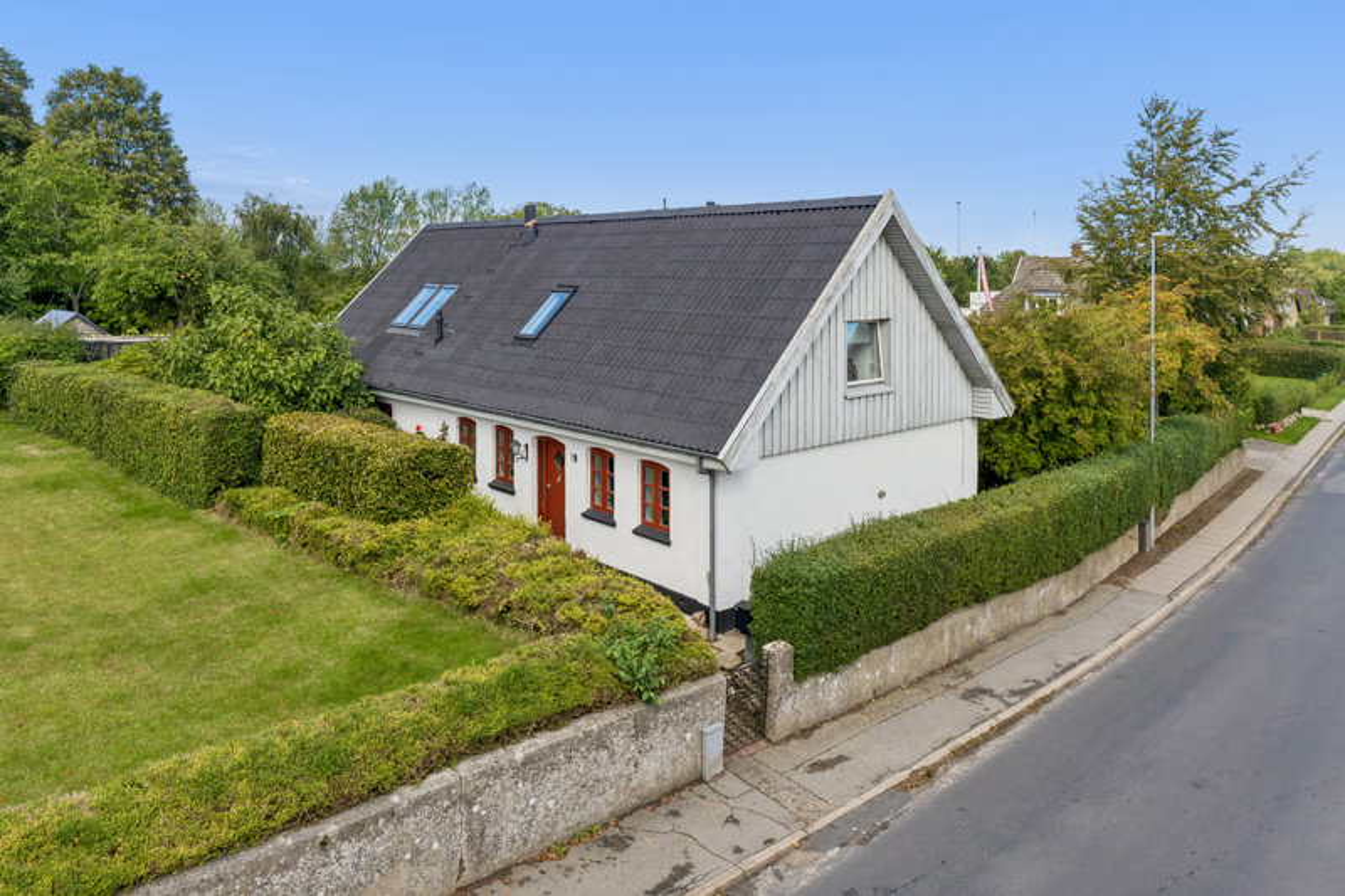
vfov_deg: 49.1
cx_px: 672
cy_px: 448
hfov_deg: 68.9
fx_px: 980
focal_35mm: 26
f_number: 8
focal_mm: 17.5
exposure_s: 1/500
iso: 320
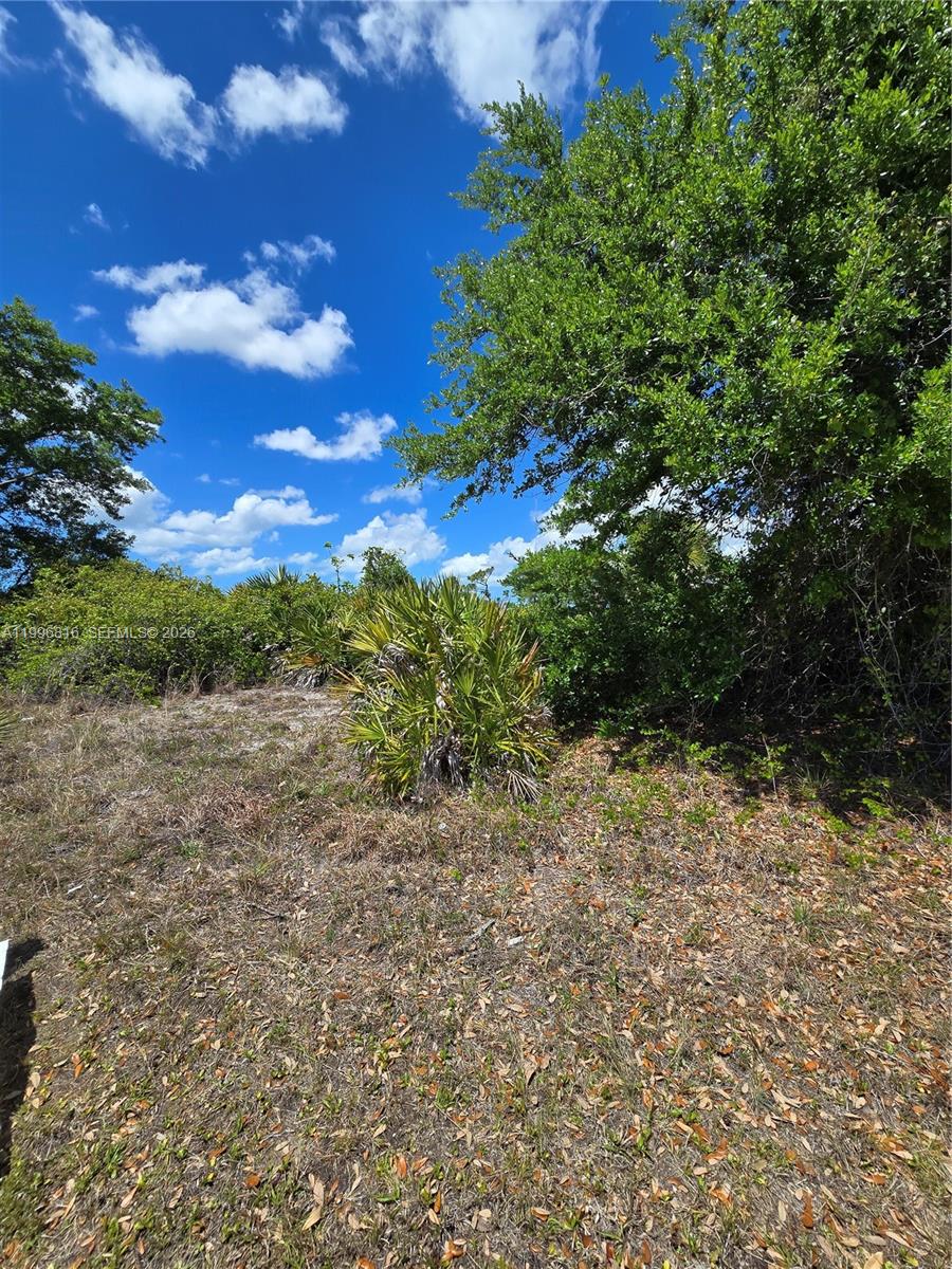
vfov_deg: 106.2
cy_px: 634
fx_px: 477
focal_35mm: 13
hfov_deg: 89.9
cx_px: 476
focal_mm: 2.2
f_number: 2.2
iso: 50
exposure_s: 1/2476
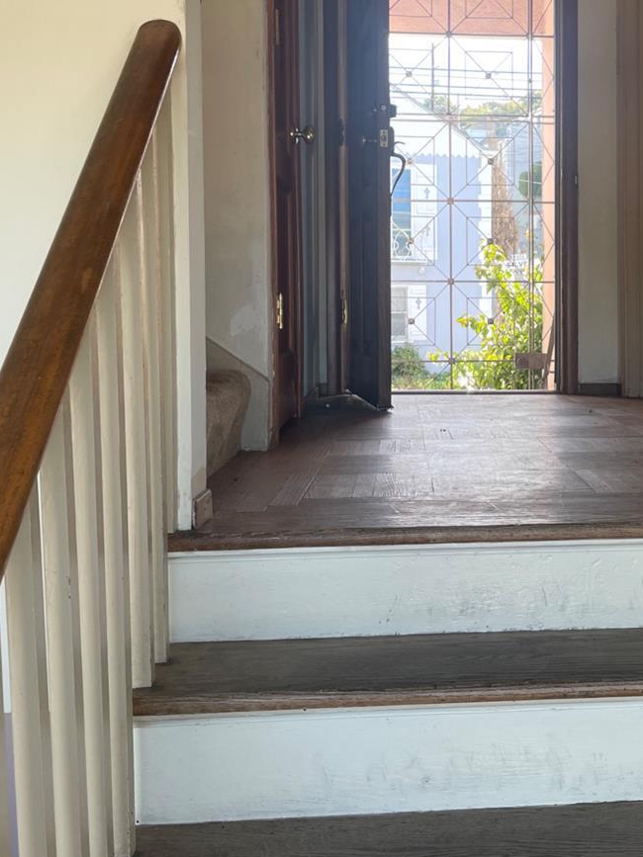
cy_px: 330
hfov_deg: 31.5
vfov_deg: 41.8
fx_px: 1115
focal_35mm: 45
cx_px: 500
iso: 40
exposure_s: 1/120
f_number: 1.6
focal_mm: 4.2
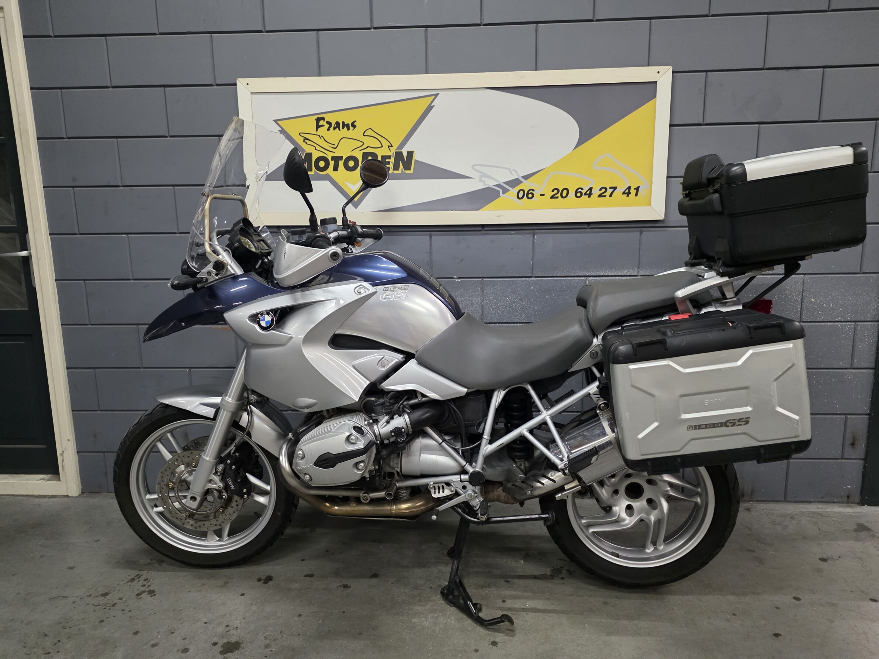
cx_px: 440
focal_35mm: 23
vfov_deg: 58.9
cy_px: 330
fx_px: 584
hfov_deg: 73.9
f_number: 1.7
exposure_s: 1/100
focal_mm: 6.25
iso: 1250
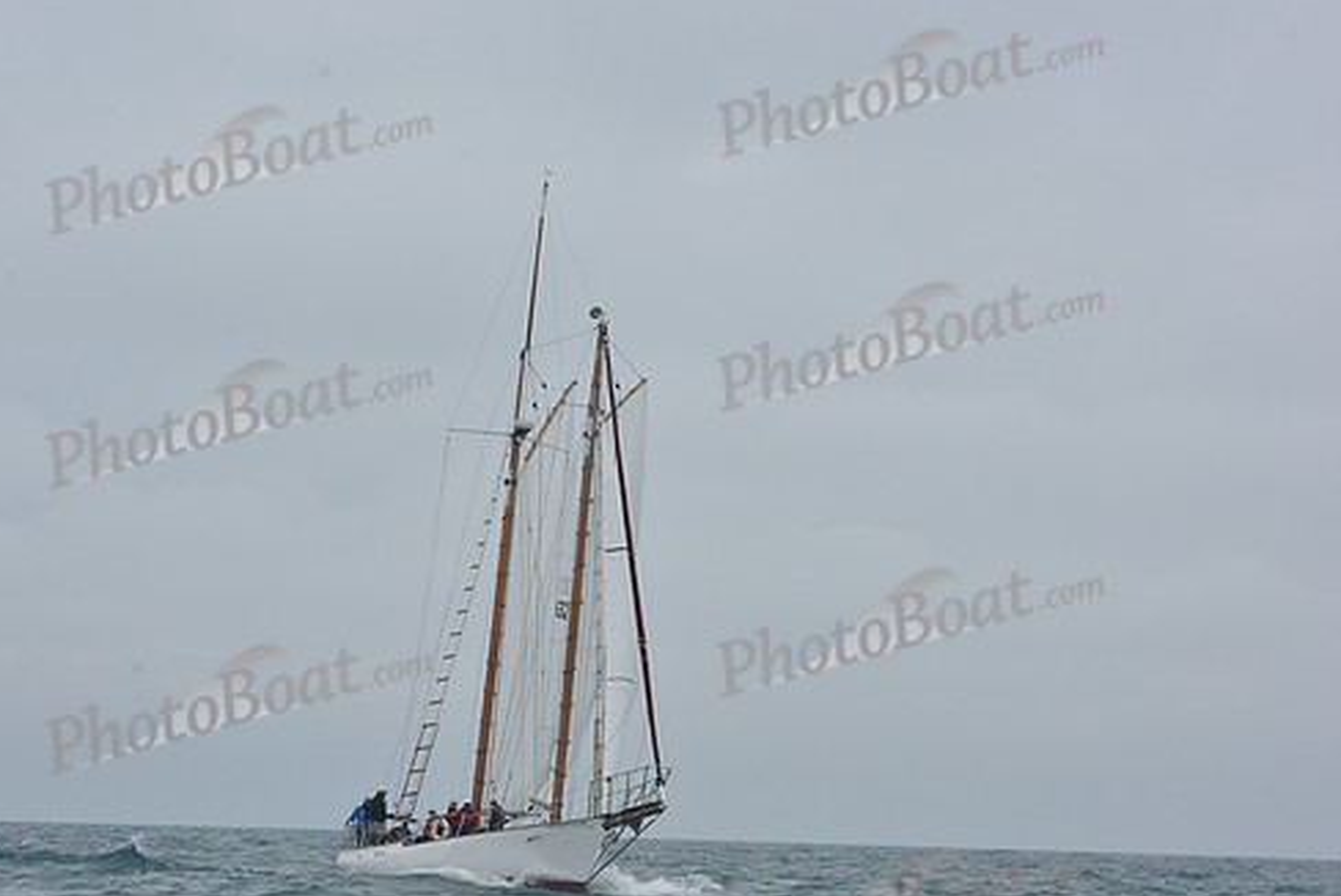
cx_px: 577
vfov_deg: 12.8
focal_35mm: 107
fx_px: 3988
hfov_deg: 19.1
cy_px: 521
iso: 250
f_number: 9
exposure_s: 1/1000
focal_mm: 90
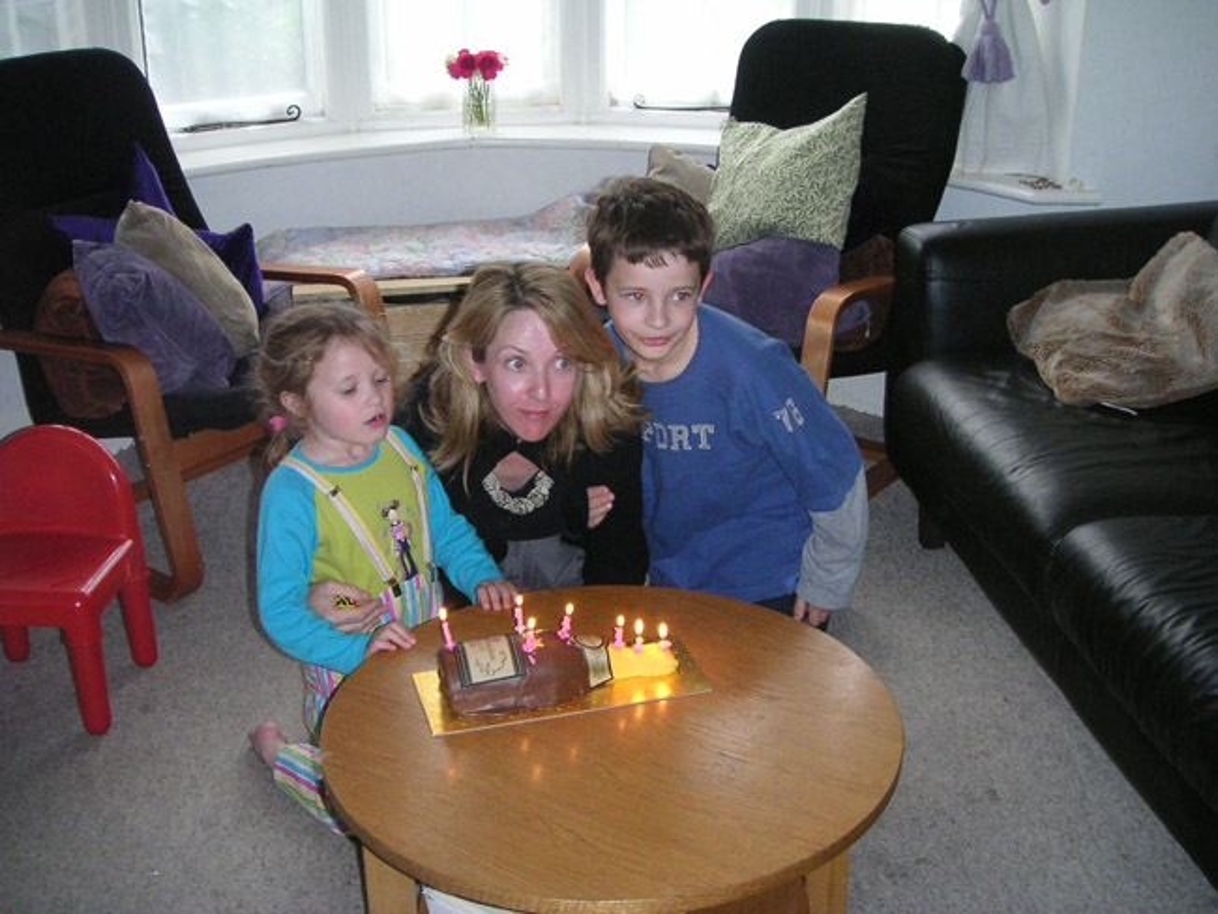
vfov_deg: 32.9
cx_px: 609
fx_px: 1549
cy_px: 457
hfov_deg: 42.9
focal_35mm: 44
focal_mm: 6.8
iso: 160
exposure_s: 1/45
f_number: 2.9
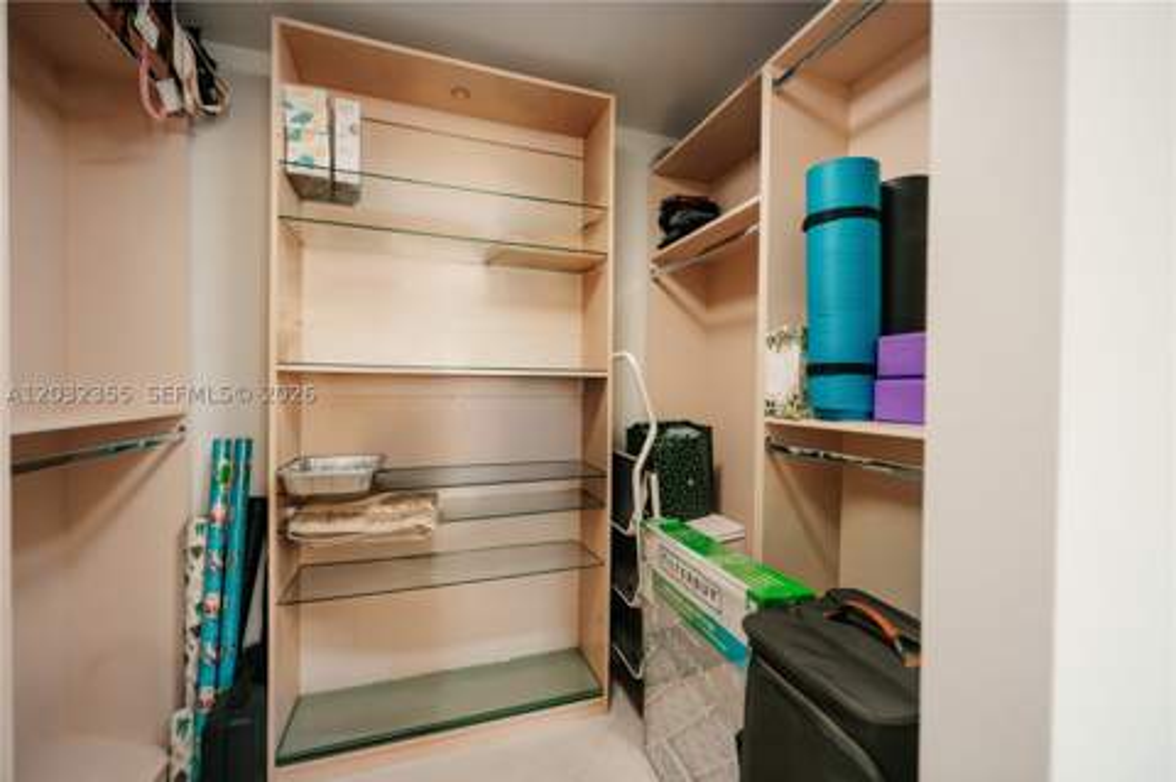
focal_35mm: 14
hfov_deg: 104.3
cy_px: 391
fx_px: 457
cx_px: 588
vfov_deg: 81.1
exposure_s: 1/250
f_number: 2.8
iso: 1250
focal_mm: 14
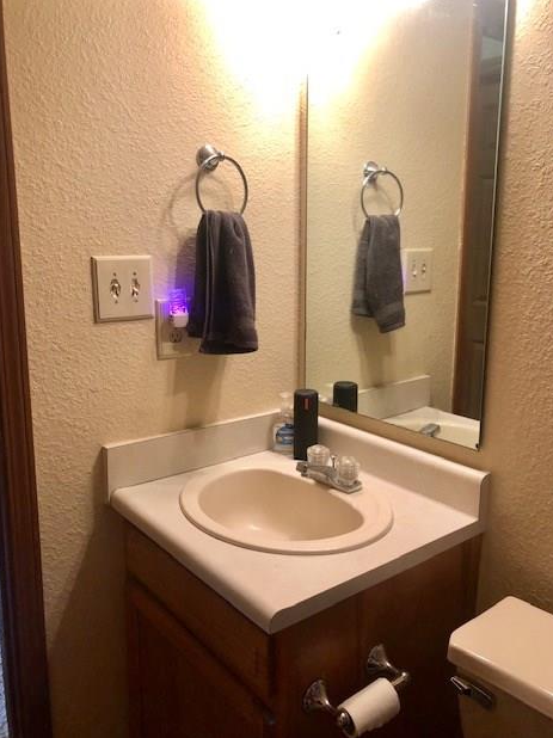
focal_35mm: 29
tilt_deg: -10.0
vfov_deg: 61.7
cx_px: 282
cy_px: 361
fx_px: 618
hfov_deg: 48.2
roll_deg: -1.0
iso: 50
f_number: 1.8
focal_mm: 4
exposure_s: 1/15
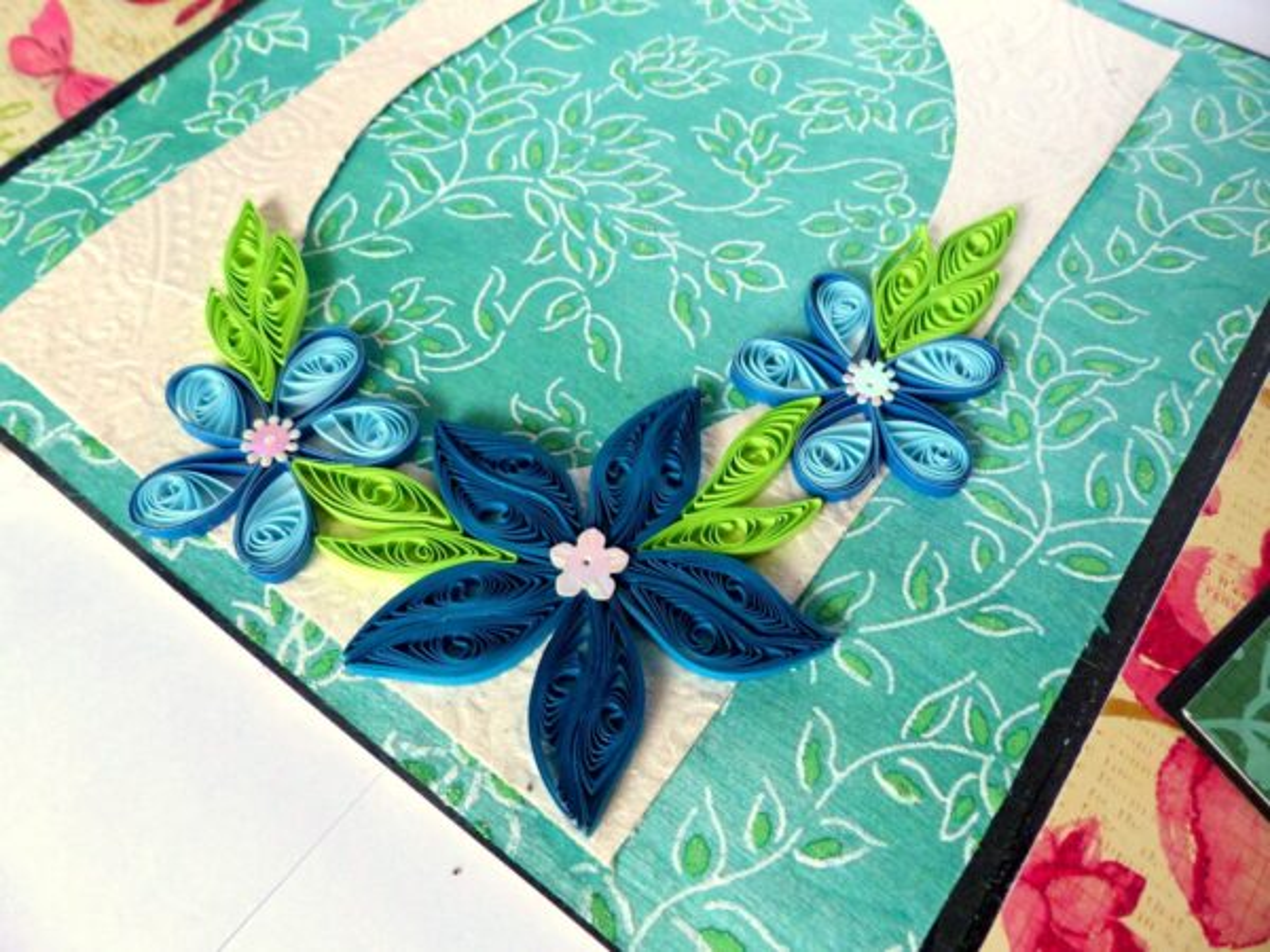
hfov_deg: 69.4
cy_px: 476
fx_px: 917
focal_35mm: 25
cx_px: 635
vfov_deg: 54.9
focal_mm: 4.5
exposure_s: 1/200
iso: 100
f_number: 2.8
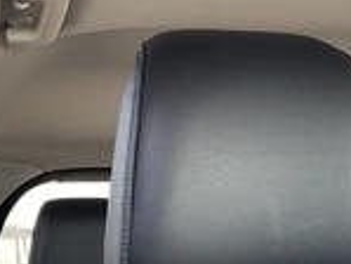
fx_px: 761
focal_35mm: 75
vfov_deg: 19.2
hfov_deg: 26.0
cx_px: 191
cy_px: 259
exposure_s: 1/102
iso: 64
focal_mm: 3
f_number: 1.8
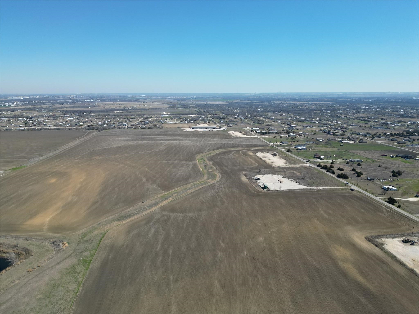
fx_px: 291
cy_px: 157
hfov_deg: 71.6
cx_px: 210
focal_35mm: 24
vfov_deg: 56.8
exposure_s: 1/2500
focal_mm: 6.72
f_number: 1.7
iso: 100
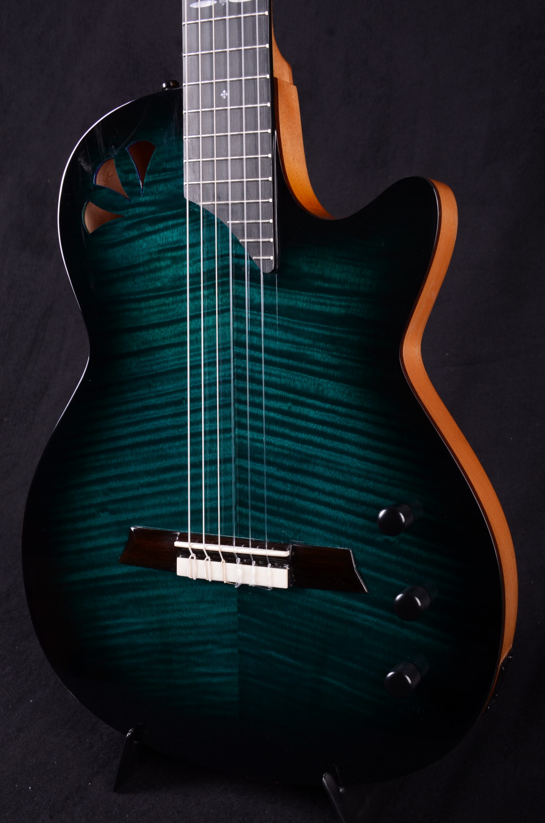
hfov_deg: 28.0
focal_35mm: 48
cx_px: 272
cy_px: 412
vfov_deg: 41.2
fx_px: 1095
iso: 200
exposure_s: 1/200
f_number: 11
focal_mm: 32
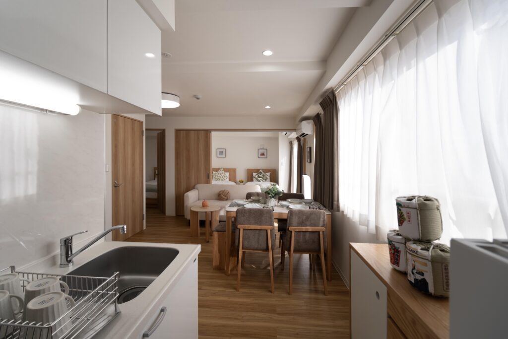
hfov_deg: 100.4
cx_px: 254
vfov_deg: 77.3
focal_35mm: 15
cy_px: 170
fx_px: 212
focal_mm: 10
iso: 200
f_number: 4.5
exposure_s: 1/125
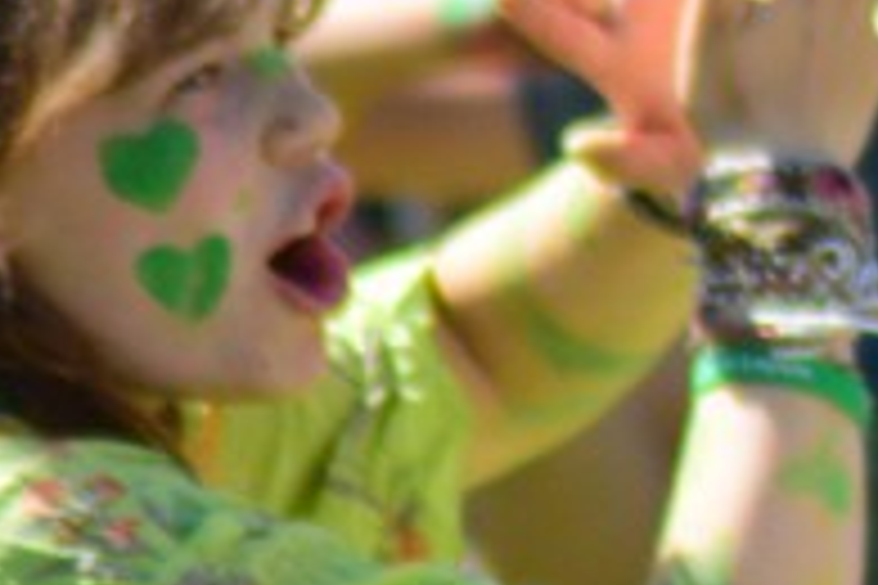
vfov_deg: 0.7
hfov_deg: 1.1
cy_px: 479
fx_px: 46165
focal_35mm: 1893
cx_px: 1824
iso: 560
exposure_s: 1/1250
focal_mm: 240
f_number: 5
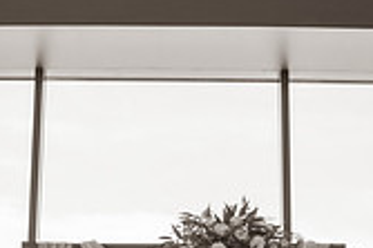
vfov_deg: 10.7
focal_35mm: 122
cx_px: 123
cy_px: 401
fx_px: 1263
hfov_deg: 16.8
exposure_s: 1/500
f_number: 1.4
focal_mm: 35
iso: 100
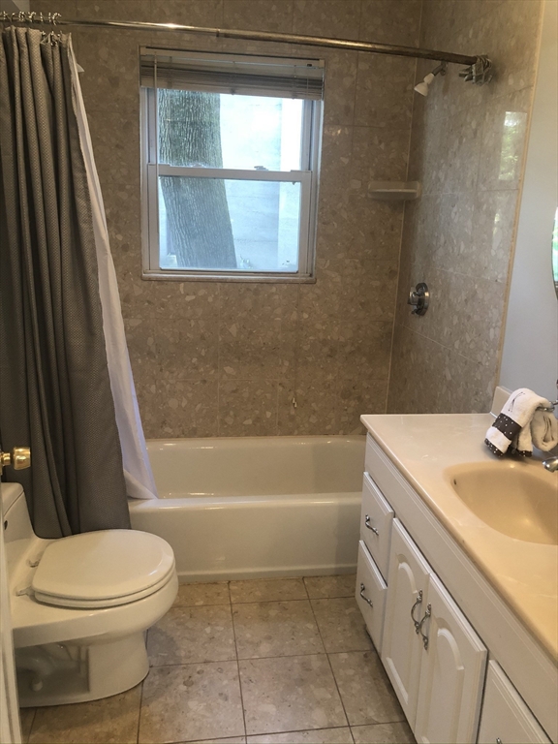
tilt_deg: -12.6
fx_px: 602
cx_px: 279
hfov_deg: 49.7
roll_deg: -2.2
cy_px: 372
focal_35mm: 28
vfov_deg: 63.4
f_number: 1.8
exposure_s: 1/15
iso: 50
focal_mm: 3.99
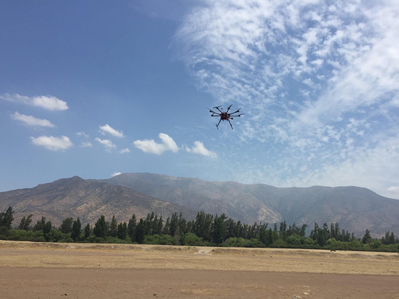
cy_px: 174
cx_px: 228
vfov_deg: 41.7
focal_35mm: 34
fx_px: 392
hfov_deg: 53.8
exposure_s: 1/3300
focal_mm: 4.15
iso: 32
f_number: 2.2
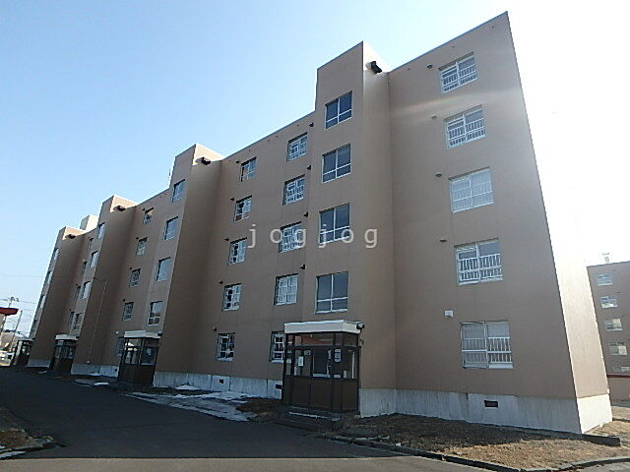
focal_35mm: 21
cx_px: 315
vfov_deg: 63.4
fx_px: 382
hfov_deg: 79.0
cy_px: 236
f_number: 3.5
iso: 125
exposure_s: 1/640
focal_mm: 3.7
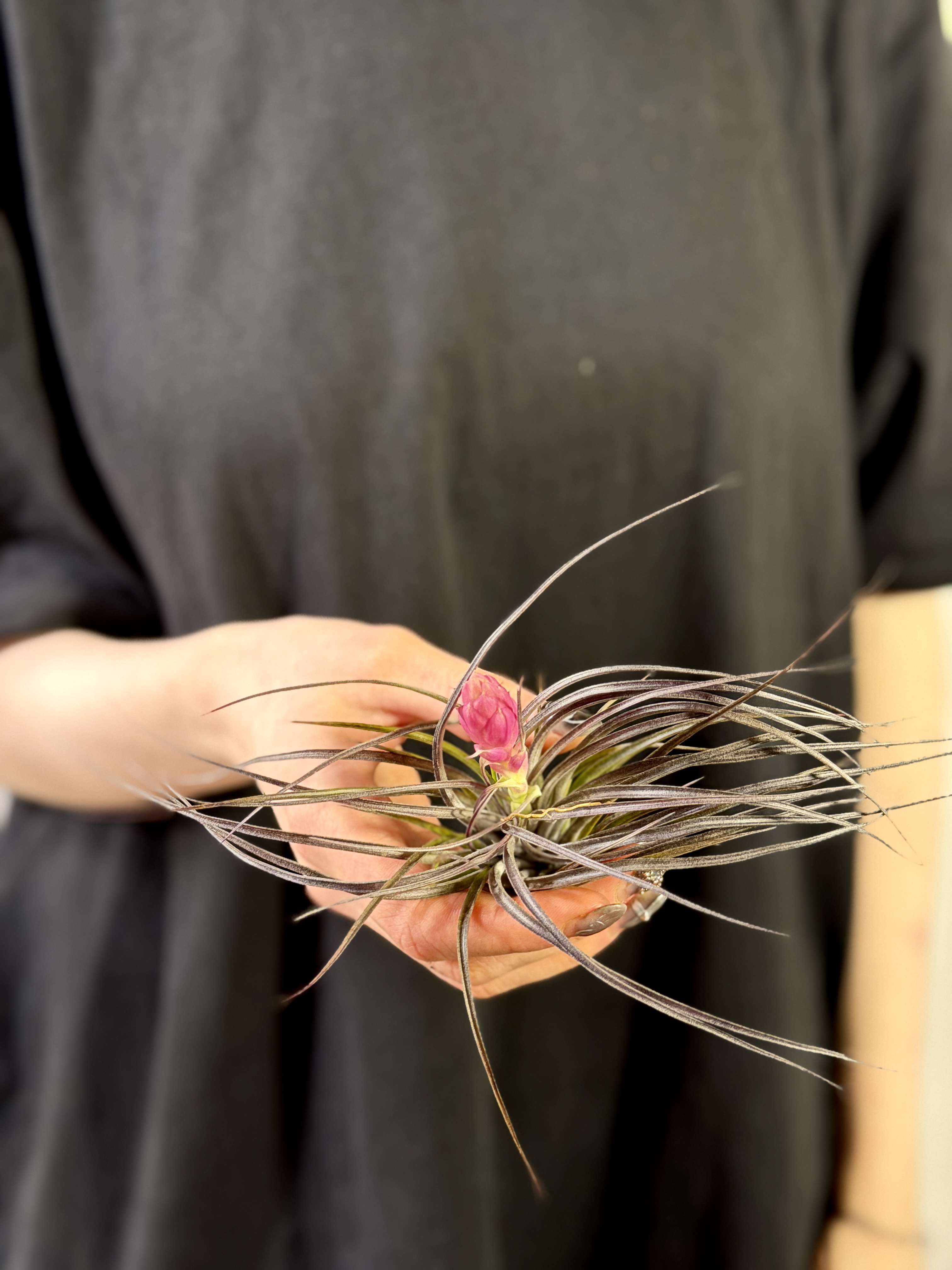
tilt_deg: -19.7
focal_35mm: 48
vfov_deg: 39.7
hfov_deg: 30.3
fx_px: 1760
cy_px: 635
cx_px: 476
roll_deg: +0.4
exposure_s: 1/60
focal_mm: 6.76
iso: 250
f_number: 1.78
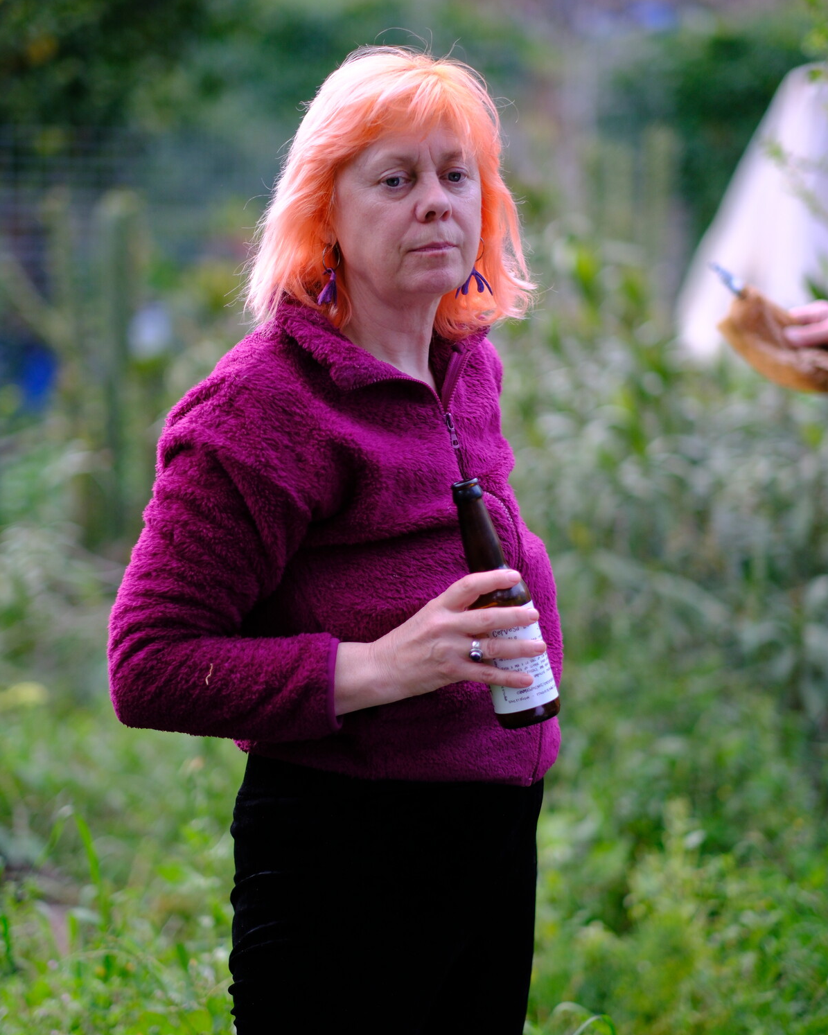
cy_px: 516
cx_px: 414
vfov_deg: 20.2
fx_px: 2910
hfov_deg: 16.2
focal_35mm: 95
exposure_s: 1/1900
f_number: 1.2
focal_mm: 56
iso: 400
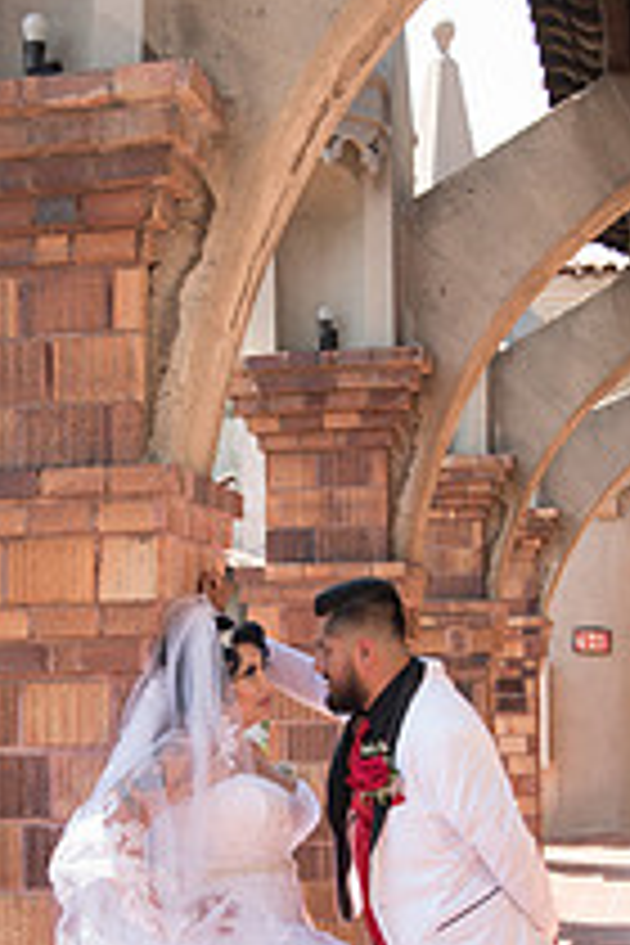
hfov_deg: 22.6
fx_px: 1575
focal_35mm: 60
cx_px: 234
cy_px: 666
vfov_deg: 33.0
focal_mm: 28
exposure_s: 1/320
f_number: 2.8
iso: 100
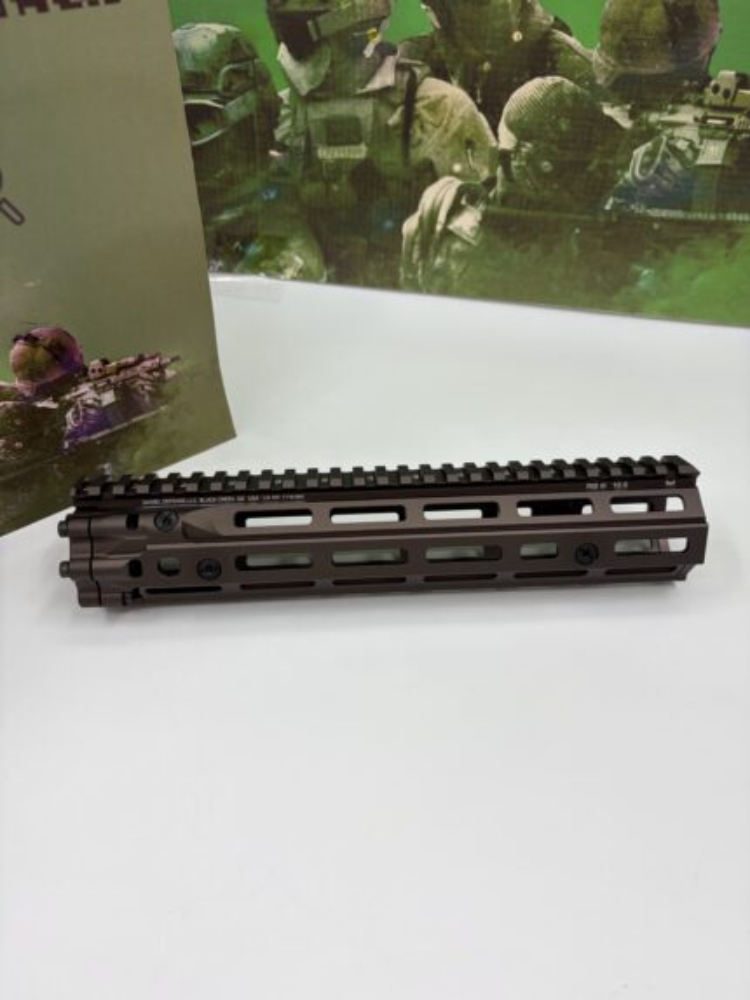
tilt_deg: -41.8
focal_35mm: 26
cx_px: 375
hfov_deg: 53.1
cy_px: 500
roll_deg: -1.0
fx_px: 751
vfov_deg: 67.3
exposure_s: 1/395
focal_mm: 5.96
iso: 50
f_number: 1.6
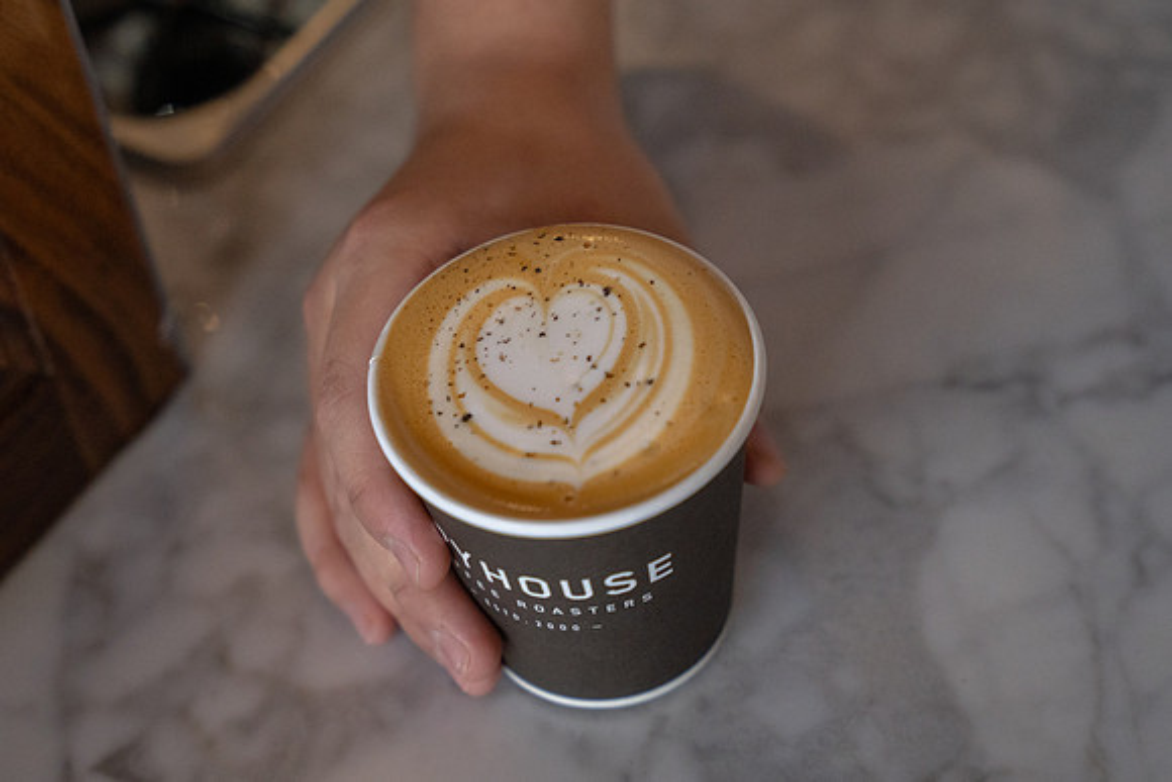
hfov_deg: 24.3
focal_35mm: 84
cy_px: 370
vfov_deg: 16.4
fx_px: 2721
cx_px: 472
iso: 3200
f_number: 2.8
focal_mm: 70
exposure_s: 1/640
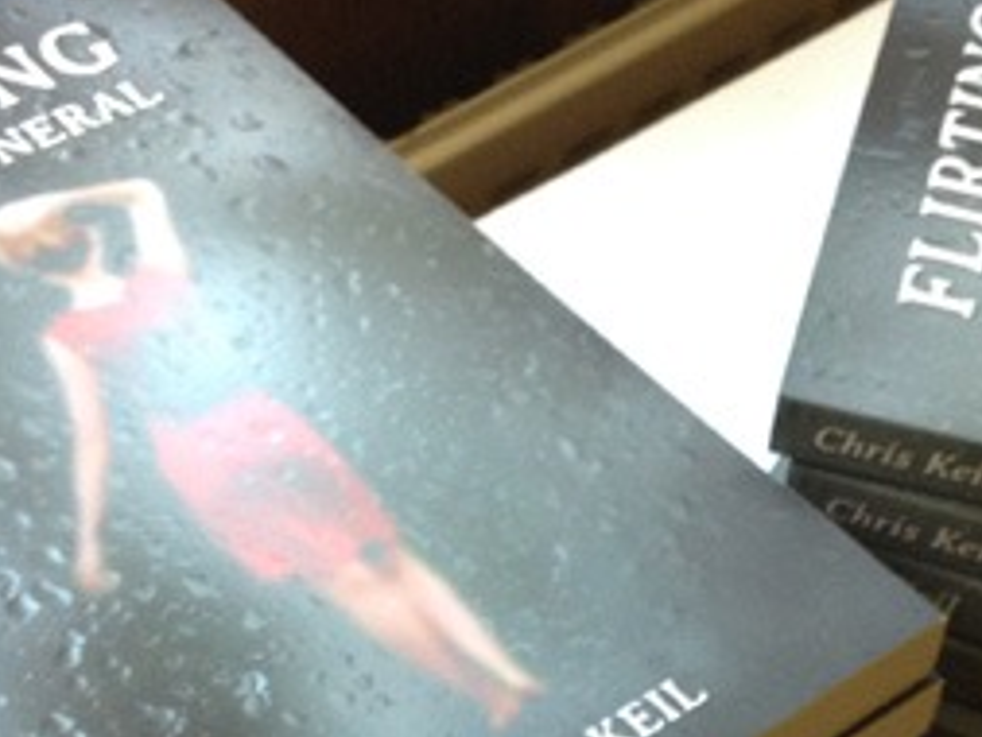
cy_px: 640
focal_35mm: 105
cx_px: 691
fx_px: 2980
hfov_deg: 18.6
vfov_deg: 14.0
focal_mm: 4.28
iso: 100
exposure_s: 1/20
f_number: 2.4
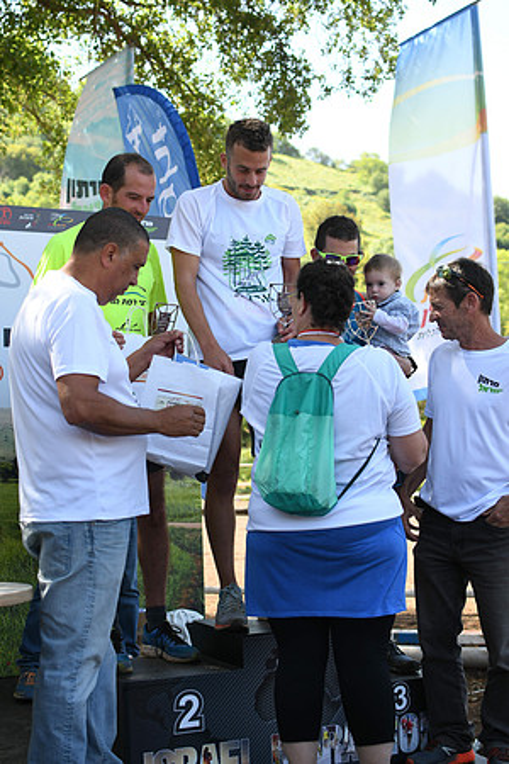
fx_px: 1113
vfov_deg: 37.9
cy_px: 382
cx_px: 254
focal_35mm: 52
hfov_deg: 25.8
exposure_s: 1/500
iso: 160
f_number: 3.2
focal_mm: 35
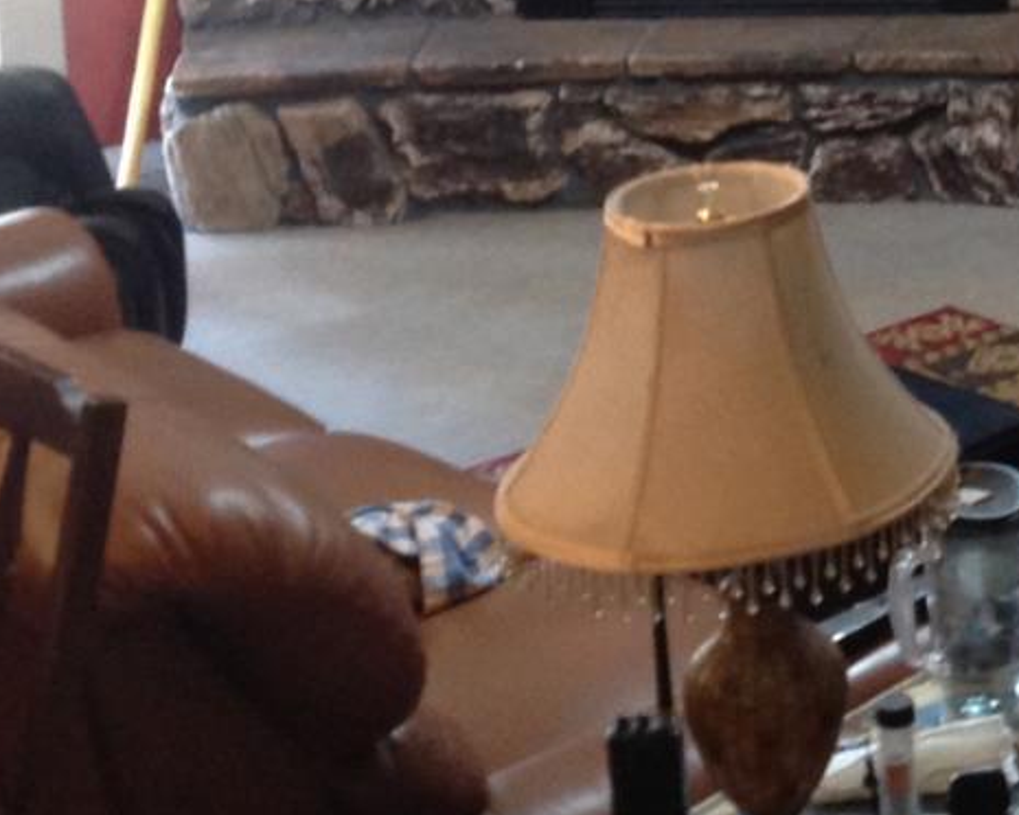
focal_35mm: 110
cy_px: -230
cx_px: 1223
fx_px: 3317
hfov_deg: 16.7
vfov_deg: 13.5
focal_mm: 4.28
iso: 200
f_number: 2.4
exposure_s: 1/15
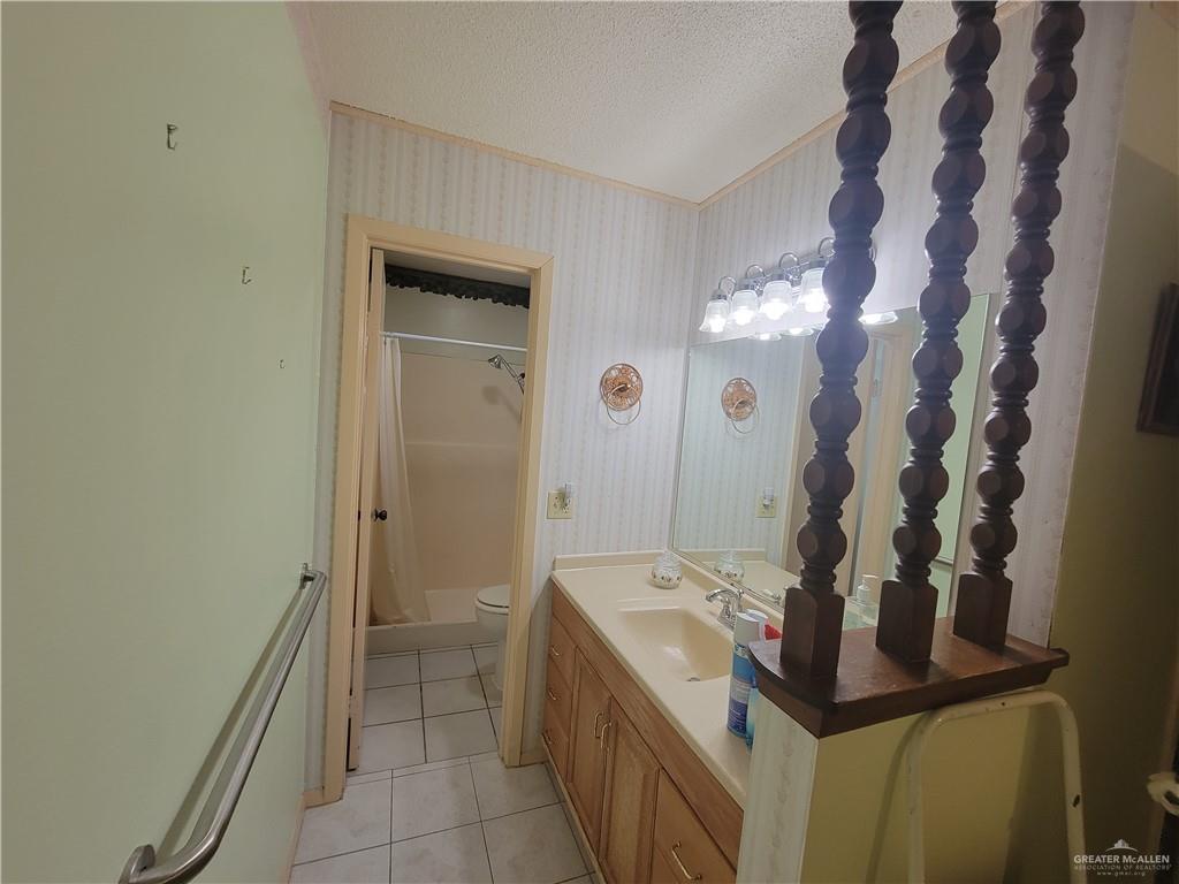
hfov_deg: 106.2
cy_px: 442
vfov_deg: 89.9
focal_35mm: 13
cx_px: 590
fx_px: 443
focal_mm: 2.2
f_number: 2.2
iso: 160
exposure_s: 1/60
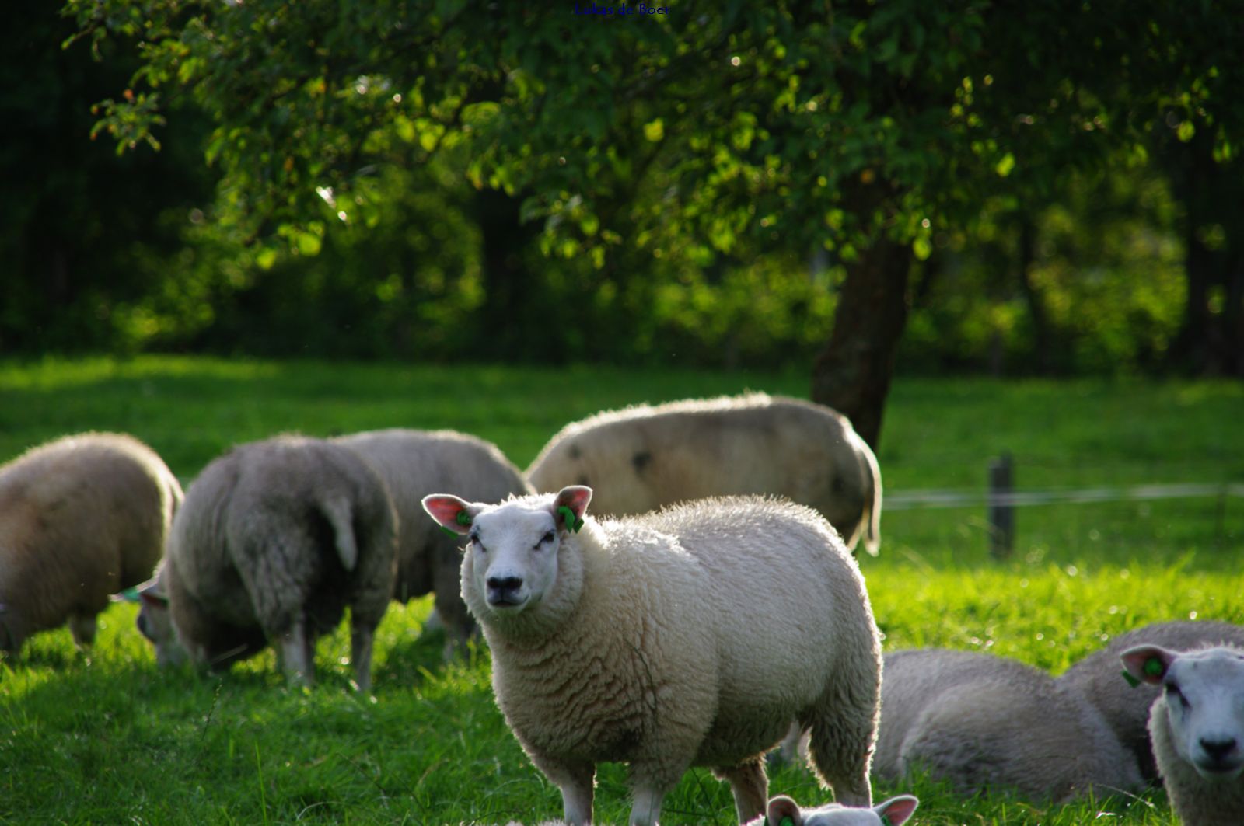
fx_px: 10355
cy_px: 413
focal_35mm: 300
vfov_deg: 4.6
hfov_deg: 6.9
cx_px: 622
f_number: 6.7
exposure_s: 1/160
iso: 200
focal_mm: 200
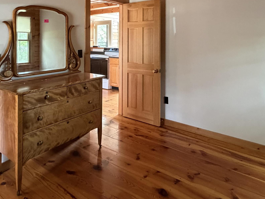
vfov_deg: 48.6
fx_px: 207
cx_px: 150
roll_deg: +0.3
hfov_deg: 65.1
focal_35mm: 27
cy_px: 41
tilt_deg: +0.0
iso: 800
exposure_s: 1/60
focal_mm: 2.22
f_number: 2.2
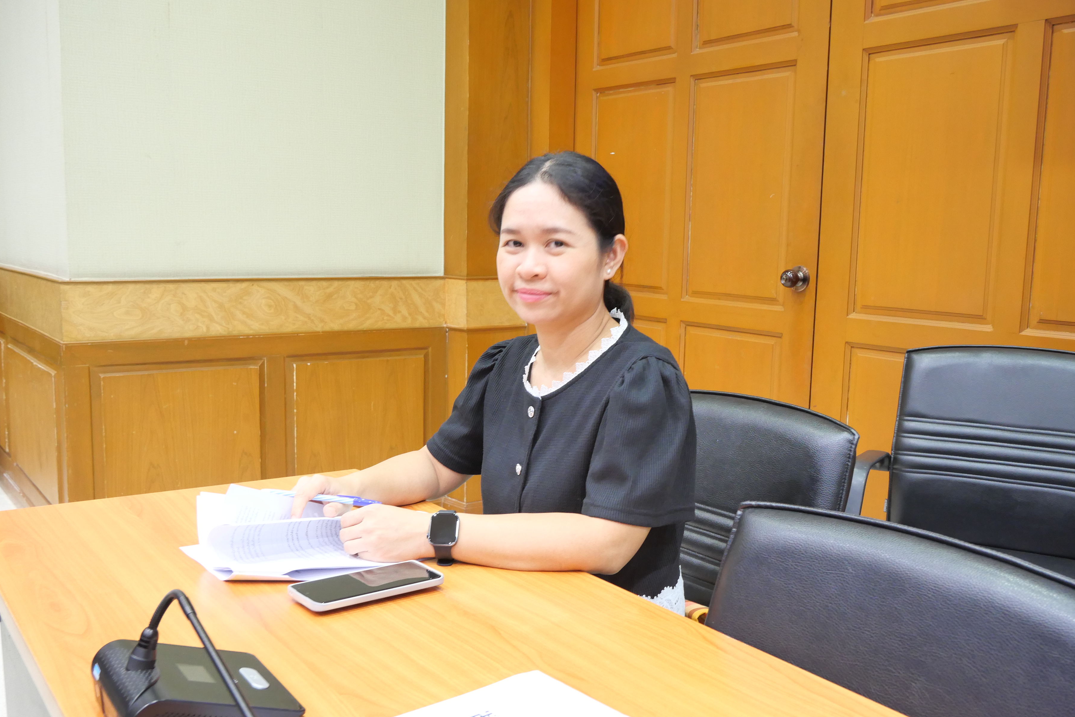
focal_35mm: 32
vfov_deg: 41.1
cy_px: 363
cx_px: 537
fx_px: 956
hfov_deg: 58.7
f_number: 5.6
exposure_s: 1/6
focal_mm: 15
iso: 1000
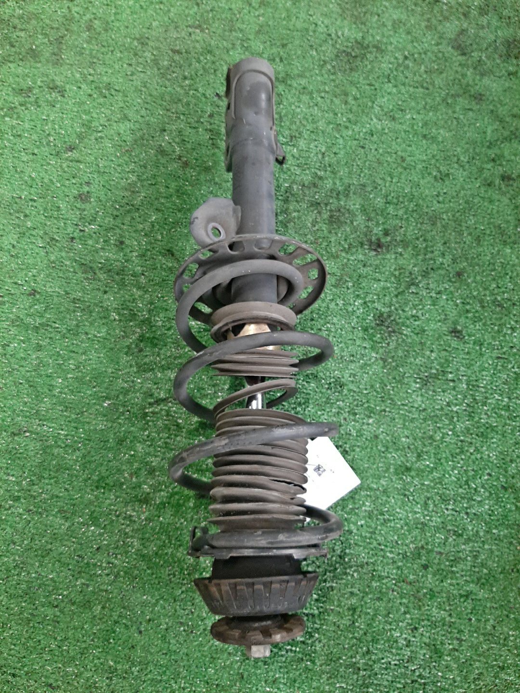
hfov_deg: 53.1
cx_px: 260
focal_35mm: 26
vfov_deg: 67.3
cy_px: 346
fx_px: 521
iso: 225
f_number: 1.7
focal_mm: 3.93
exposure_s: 1/50
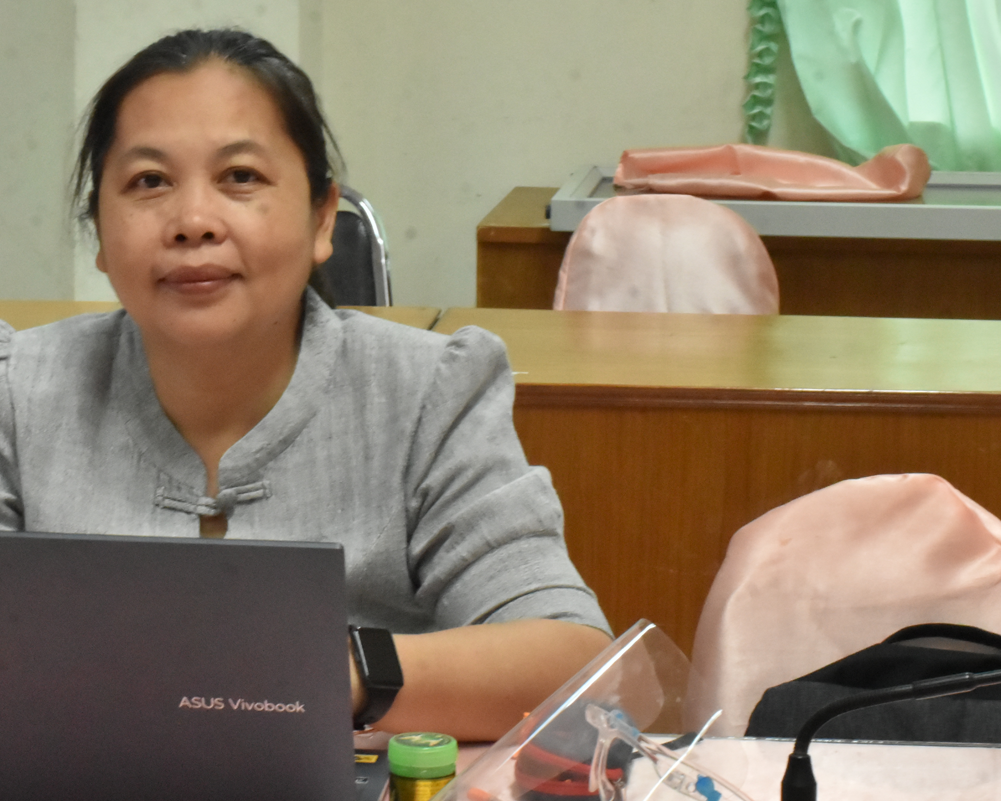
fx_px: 3585
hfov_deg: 15.9
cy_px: 351
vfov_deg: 12.7
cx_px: 378
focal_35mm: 121
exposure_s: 1/25
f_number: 20
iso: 3200
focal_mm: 48
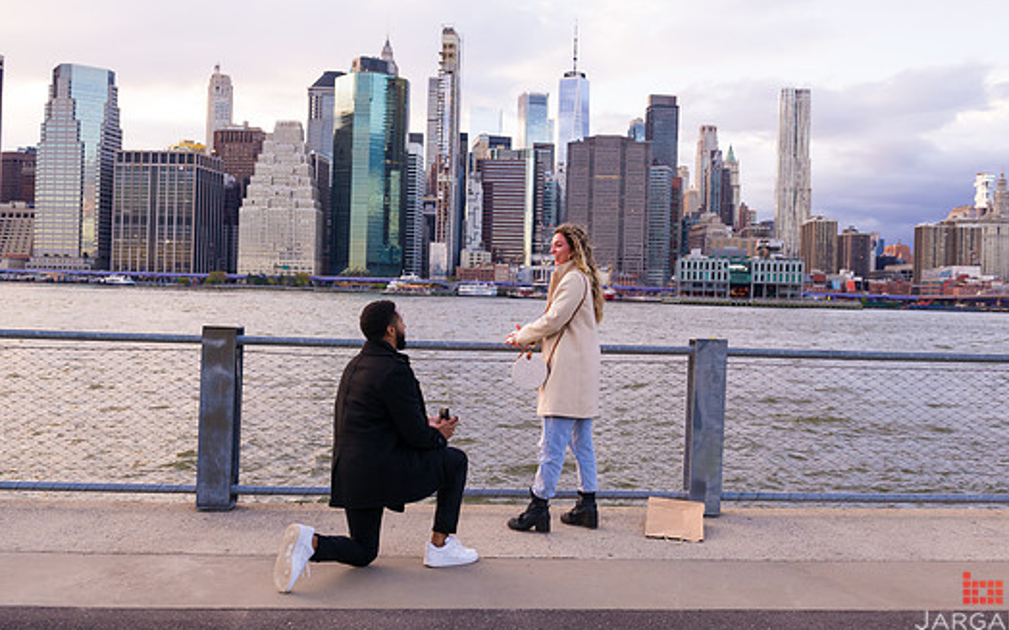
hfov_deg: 55.3
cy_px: 300
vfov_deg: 36.2
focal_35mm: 35
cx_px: 541
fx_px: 962
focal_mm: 31
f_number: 4
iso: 250
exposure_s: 1/200
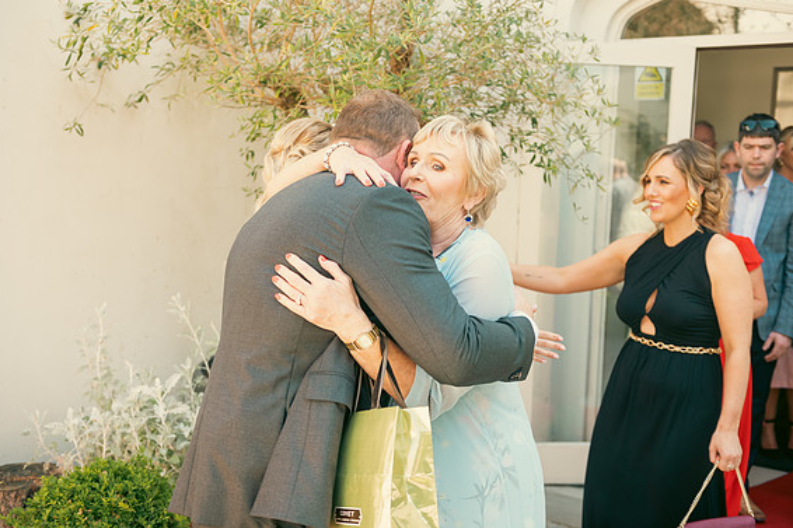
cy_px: 258
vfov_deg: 32.6
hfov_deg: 47.4
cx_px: 391
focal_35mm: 41
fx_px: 903
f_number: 3.5
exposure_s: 1/250
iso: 160
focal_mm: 40
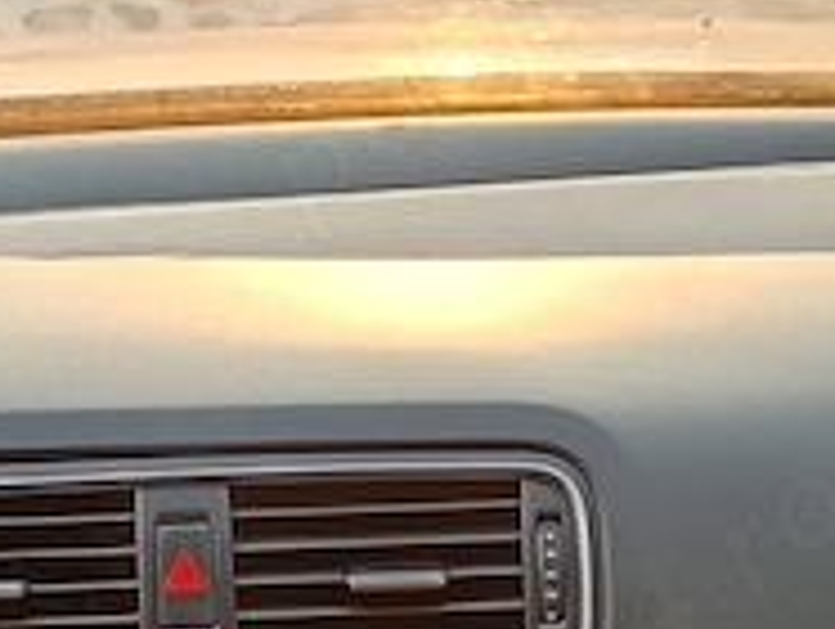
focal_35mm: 116
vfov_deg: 10.8
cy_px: 1519
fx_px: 2802
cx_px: 242
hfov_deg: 16.9
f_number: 1.9
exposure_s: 1/25
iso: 739
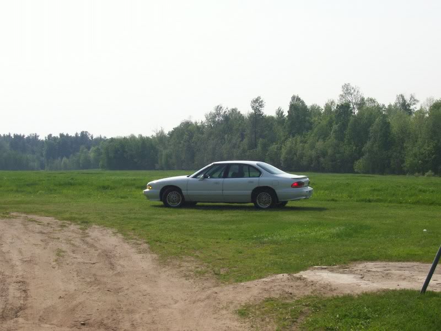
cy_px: 166
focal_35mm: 82
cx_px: 220
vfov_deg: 18.0
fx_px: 1045
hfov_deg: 23.8
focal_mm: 13.5
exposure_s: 1/528
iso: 140
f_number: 7.6
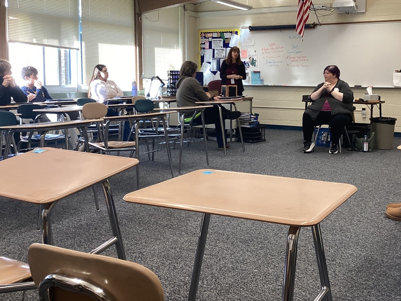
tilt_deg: -5.2
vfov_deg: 35.0
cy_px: 122
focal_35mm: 41
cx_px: 252
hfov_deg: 45.4
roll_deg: -0.4
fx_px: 475
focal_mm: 3.3
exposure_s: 1/60
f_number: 2.4
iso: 100
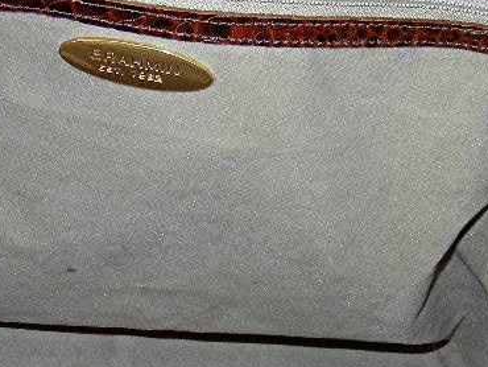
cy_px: 338
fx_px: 1171
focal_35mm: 83
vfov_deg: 17.5
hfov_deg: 23.3
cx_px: 113
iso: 200
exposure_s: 1/30
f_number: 3.5
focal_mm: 5.4
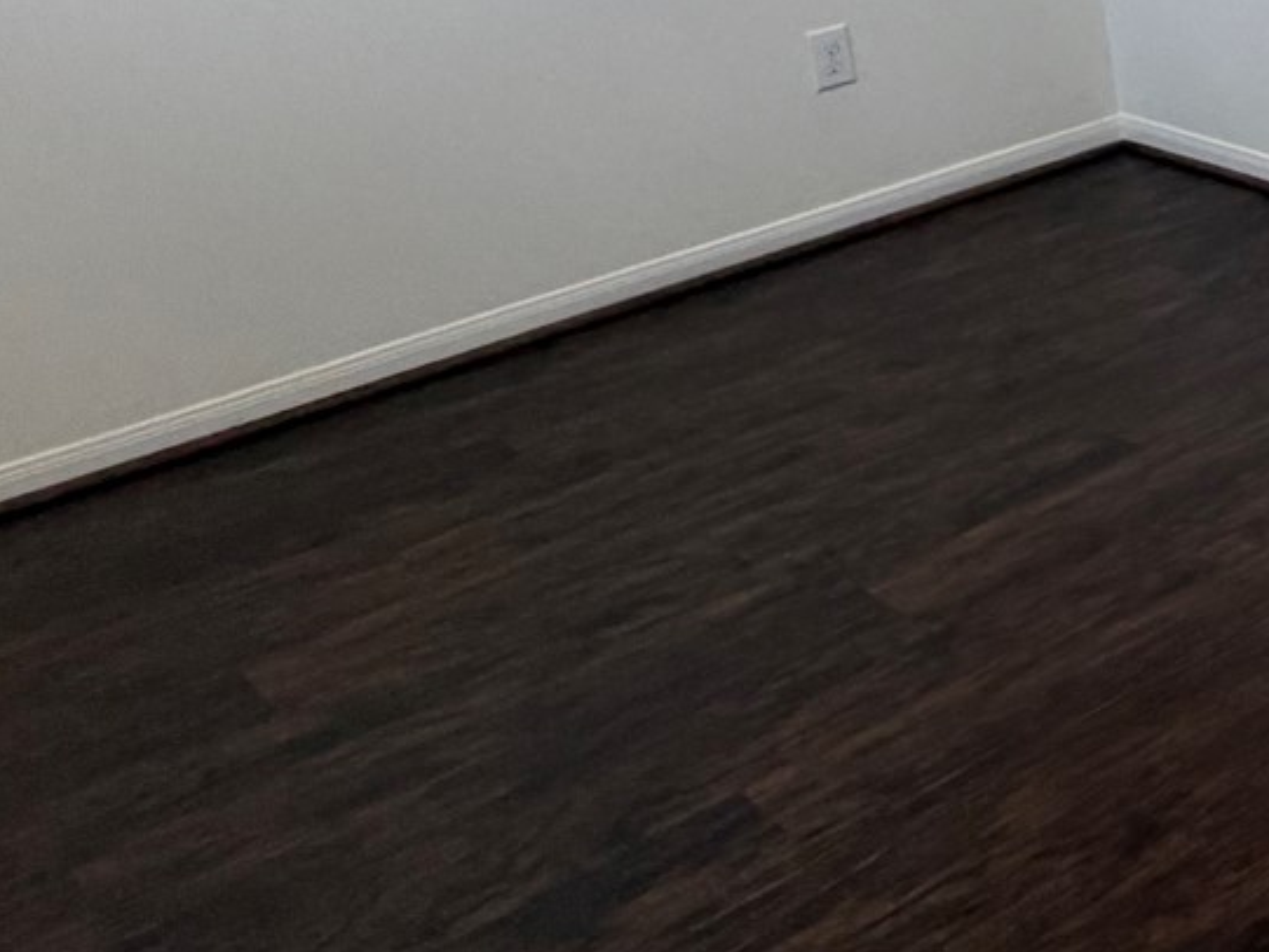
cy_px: -96
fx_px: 1943
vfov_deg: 25.5
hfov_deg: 25.4
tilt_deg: -12.2
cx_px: 1982
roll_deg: +3.2
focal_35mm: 53
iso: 250
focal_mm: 2.22
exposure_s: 1/60
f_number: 2.2
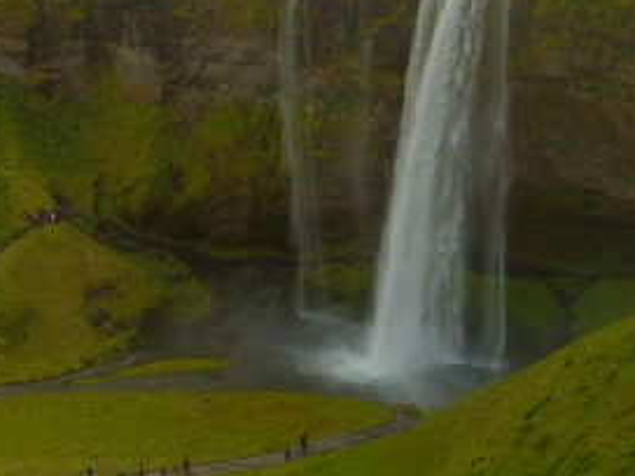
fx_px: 1798
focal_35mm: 98
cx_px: 98
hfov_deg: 19.8
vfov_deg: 15.1
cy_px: 233
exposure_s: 1/25
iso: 149
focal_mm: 4.73
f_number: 2.2
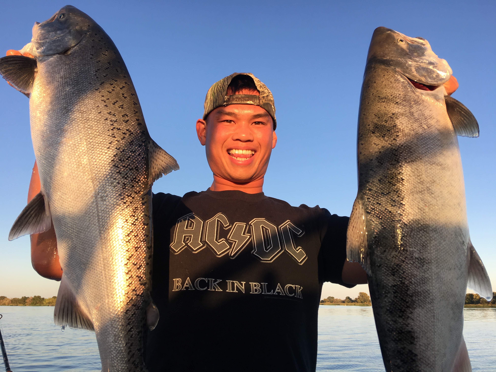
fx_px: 416
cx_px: 248
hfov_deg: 61.7
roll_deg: -0.4
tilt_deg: +17.2
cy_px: 186
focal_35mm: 29
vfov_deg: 48.2
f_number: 2.2
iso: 25
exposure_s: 1/427
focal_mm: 4.15
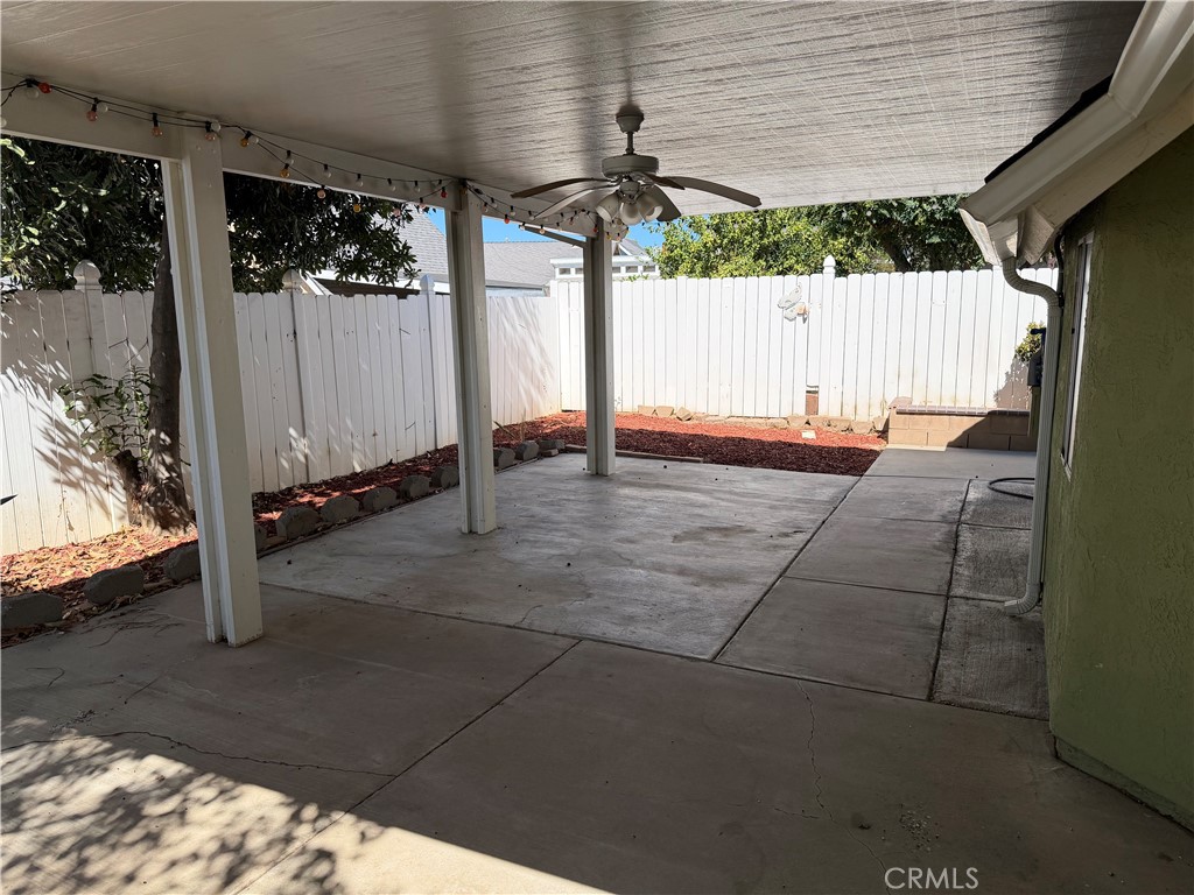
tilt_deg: -9.0
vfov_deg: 56.8
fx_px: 828
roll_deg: +1.3
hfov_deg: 71.6
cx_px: 597
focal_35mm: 24
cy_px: 448
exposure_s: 1/3759
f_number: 1.78
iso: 100
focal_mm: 6.76
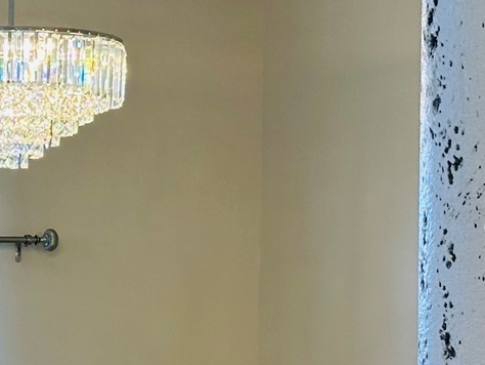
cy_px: 294
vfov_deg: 9.1
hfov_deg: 11.9
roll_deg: -0.1
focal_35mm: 162
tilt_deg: +2.5
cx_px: -124
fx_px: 2271
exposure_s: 1/120
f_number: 1.78
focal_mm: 6.86
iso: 80
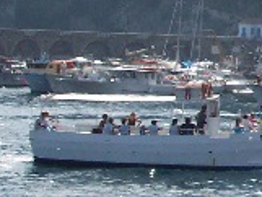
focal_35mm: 189
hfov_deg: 9.4
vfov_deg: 7.7
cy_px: -96
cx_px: 610
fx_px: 1432
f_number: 4.8
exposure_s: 1/700
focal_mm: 8
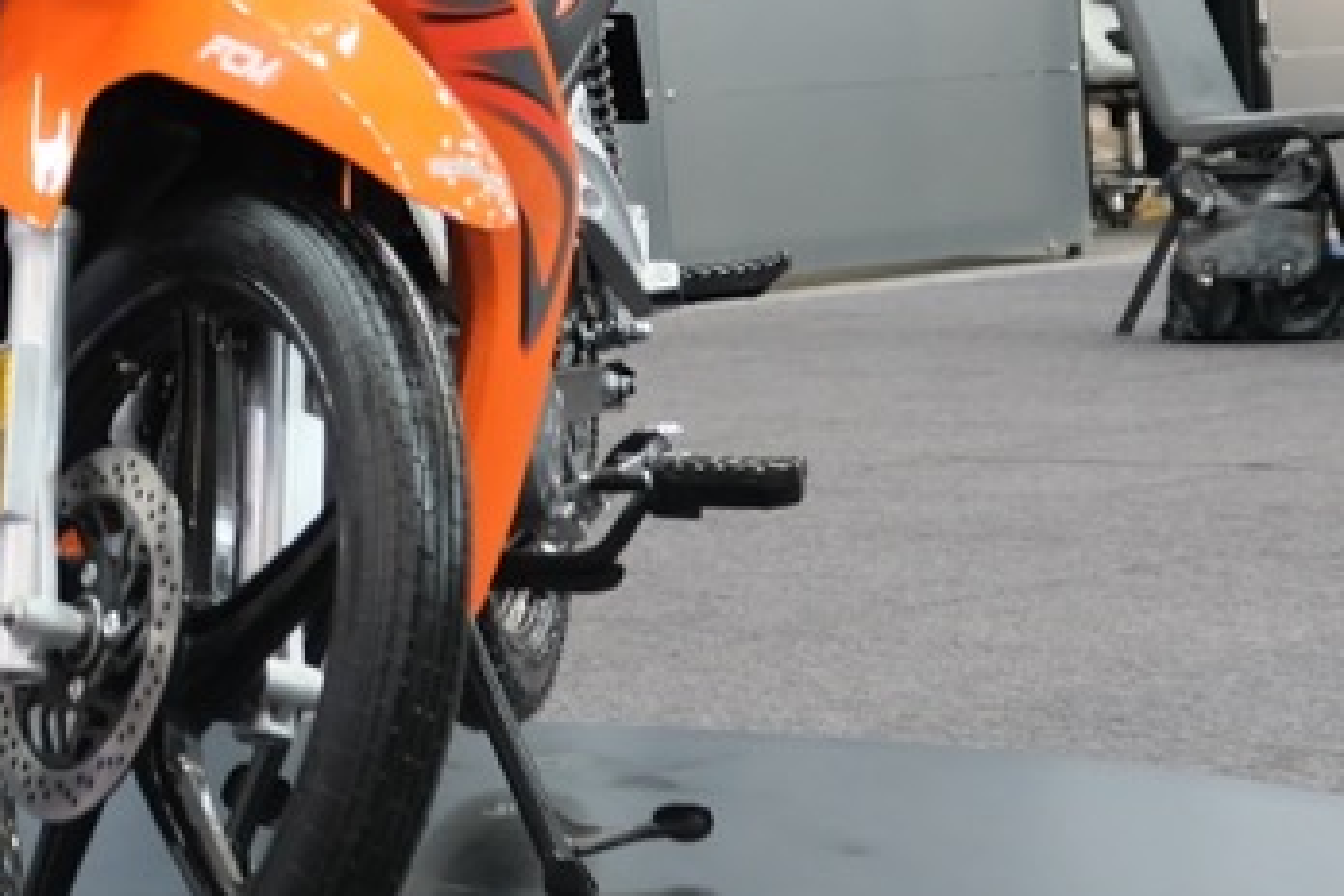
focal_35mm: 114
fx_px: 4256
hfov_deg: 15.4
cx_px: -1097
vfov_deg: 11.8
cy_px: -71
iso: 640
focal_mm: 20.5
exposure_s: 1/100
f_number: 3.2
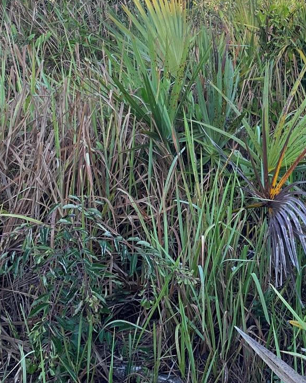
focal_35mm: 56
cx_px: 319
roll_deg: -0.6
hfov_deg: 25.5
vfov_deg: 32.7
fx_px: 634
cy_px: 83
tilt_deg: -9.3
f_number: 1.6
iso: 50
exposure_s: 1/678
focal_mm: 4.2
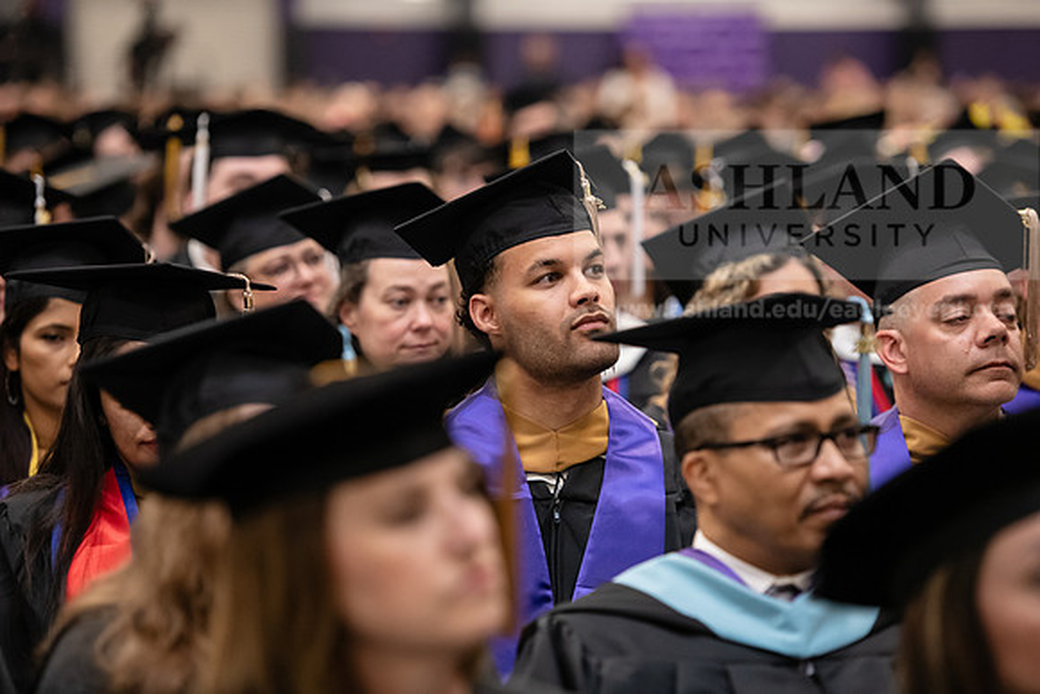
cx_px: 520
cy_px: 347
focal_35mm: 140
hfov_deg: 14.7
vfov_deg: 9.8
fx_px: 4045
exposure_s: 1/200
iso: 2500
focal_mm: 140
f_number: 3.2
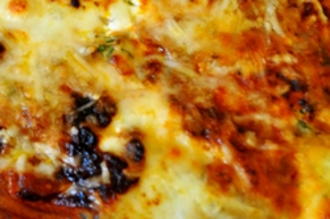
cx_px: 33
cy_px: 22
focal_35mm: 72
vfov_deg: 18.6
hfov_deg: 27.1
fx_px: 659
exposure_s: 1/4
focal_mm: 20
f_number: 3.8
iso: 1600
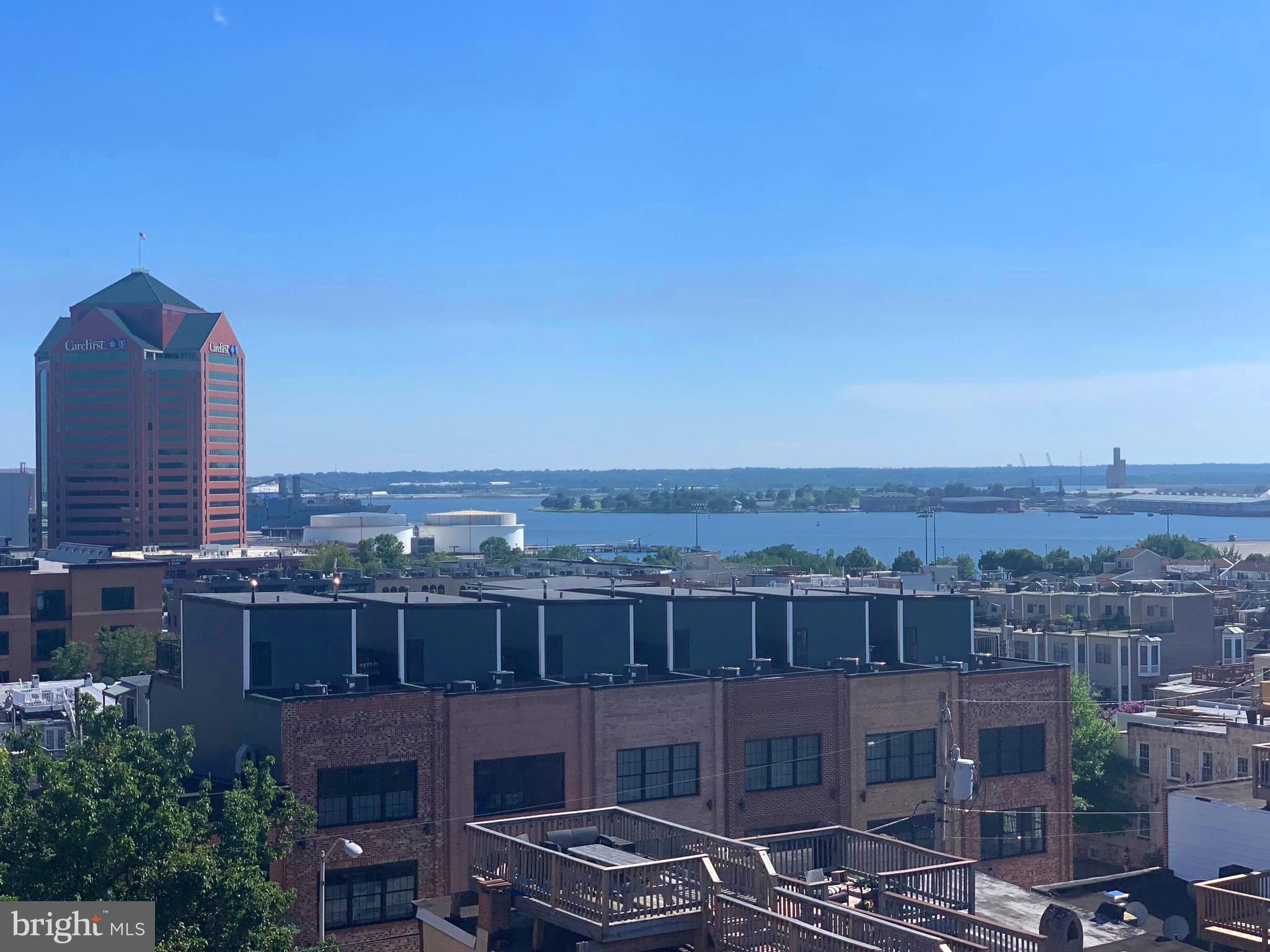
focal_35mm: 52
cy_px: 476
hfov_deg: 36.8
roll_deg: +0.2
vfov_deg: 28.0
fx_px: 1908
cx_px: 635
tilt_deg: +0.3
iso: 16
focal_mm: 6
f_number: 2.4
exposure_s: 1/1776
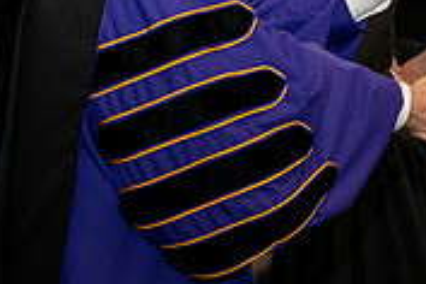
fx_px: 2710
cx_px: 527
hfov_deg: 8.9
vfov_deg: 5.9
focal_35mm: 229
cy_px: -136
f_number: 5.6
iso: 2500
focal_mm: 70
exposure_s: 1/200
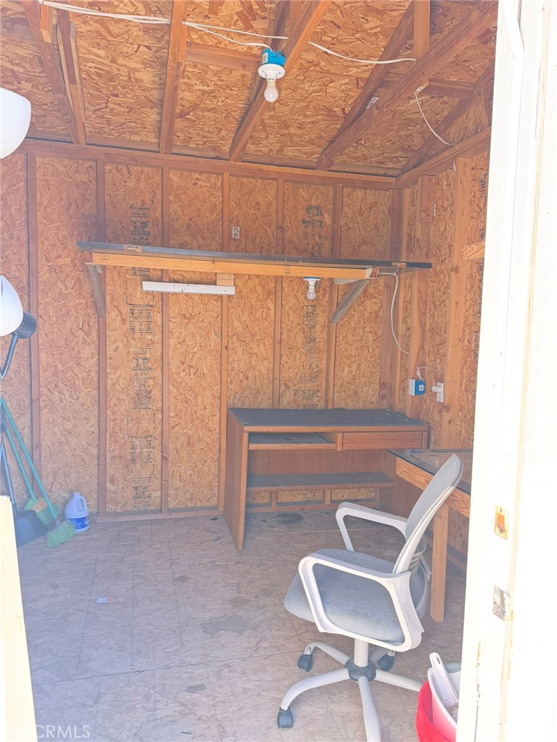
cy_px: 371
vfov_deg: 71.6
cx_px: 278
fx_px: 515
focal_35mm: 24
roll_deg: -0.8
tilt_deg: -7.3
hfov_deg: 56.8
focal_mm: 6.76
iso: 400
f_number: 1.78
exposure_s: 1/60
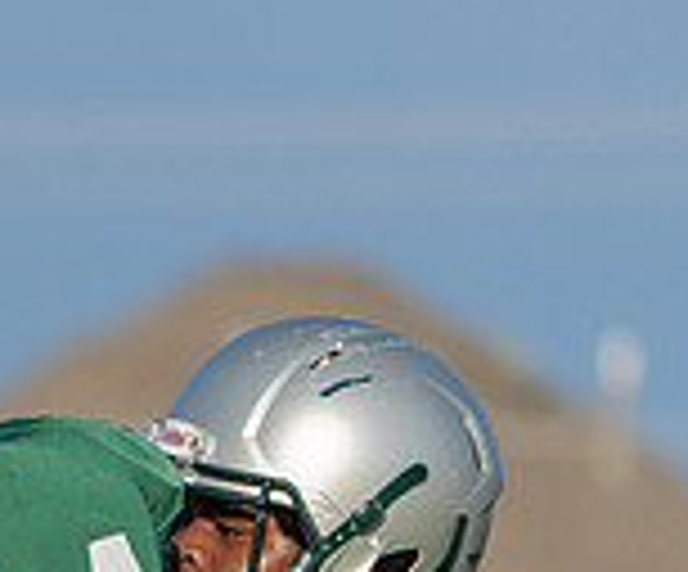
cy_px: 1401
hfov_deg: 1.1
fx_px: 37195
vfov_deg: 0.9
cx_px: -777
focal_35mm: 1800
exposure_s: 1/1250
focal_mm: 265
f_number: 5.6
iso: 250
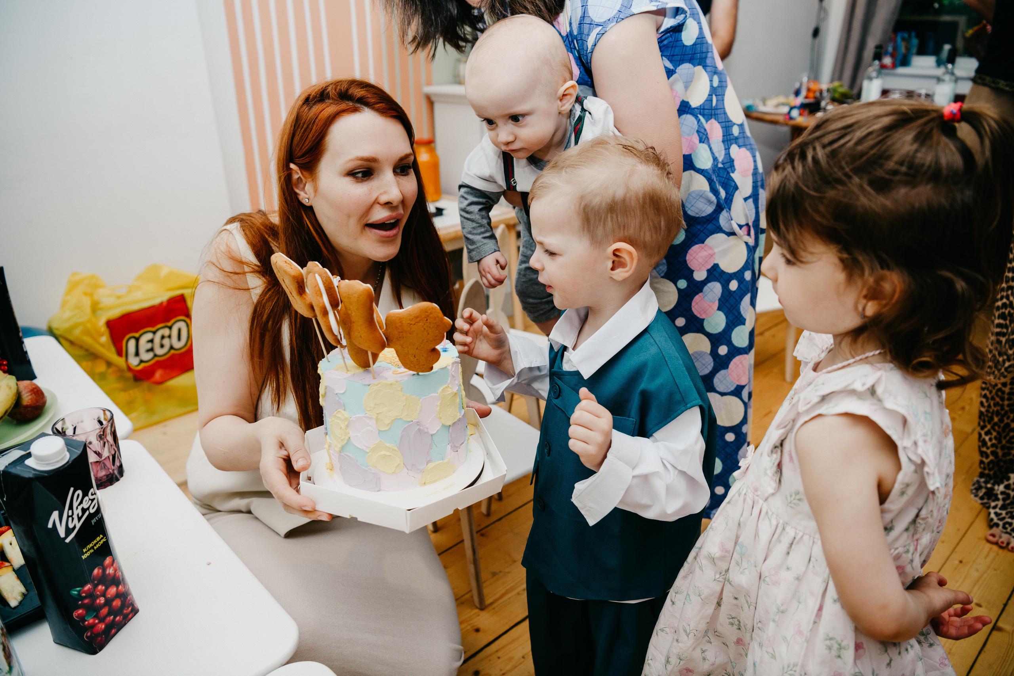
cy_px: 338
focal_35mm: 26
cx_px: 507
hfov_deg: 69.4
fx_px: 732
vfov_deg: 49.6
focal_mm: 26
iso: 200
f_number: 3.5
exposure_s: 1/160
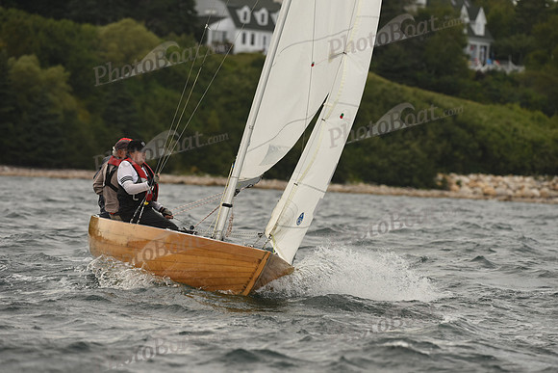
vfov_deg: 4.4
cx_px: 279
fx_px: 4806
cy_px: 186
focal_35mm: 310
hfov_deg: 6.6
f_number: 5.6
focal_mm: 310
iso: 250
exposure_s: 1/640
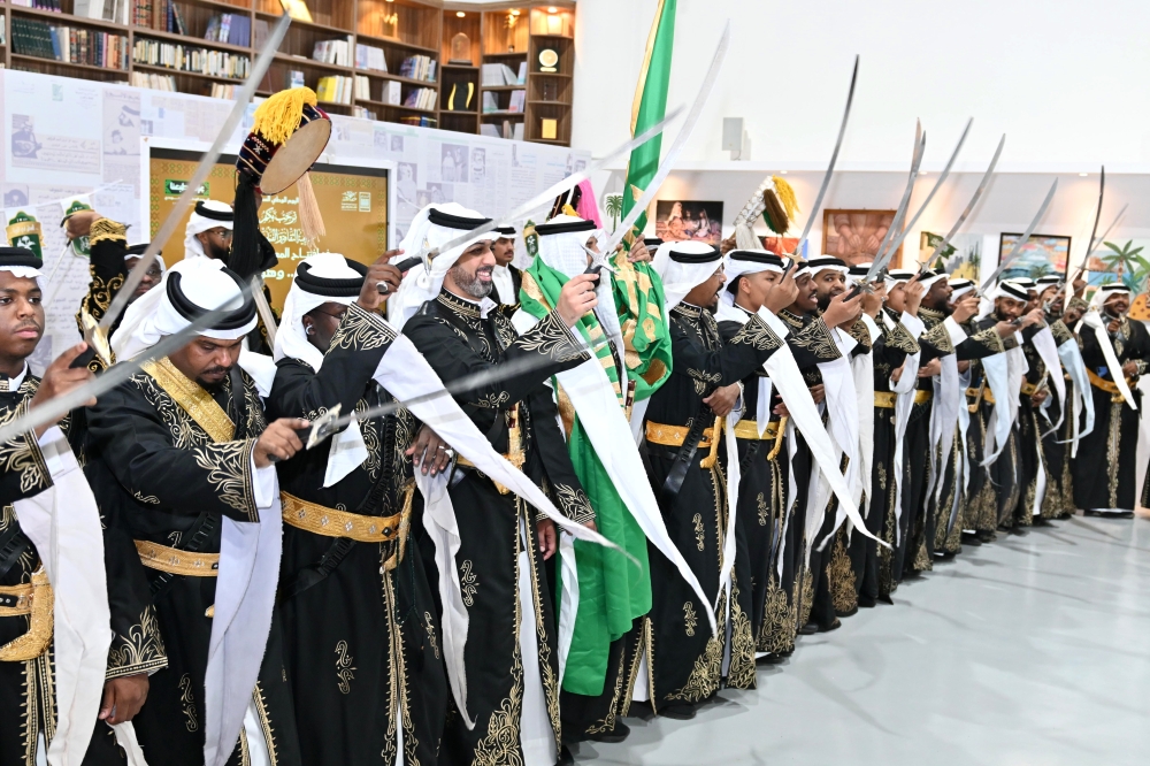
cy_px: 383
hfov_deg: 53.1
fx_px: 1150
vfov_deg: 36.8
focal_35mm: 36
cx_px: 575
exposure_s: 1/200
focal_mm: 24
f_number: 3.2
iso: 1250
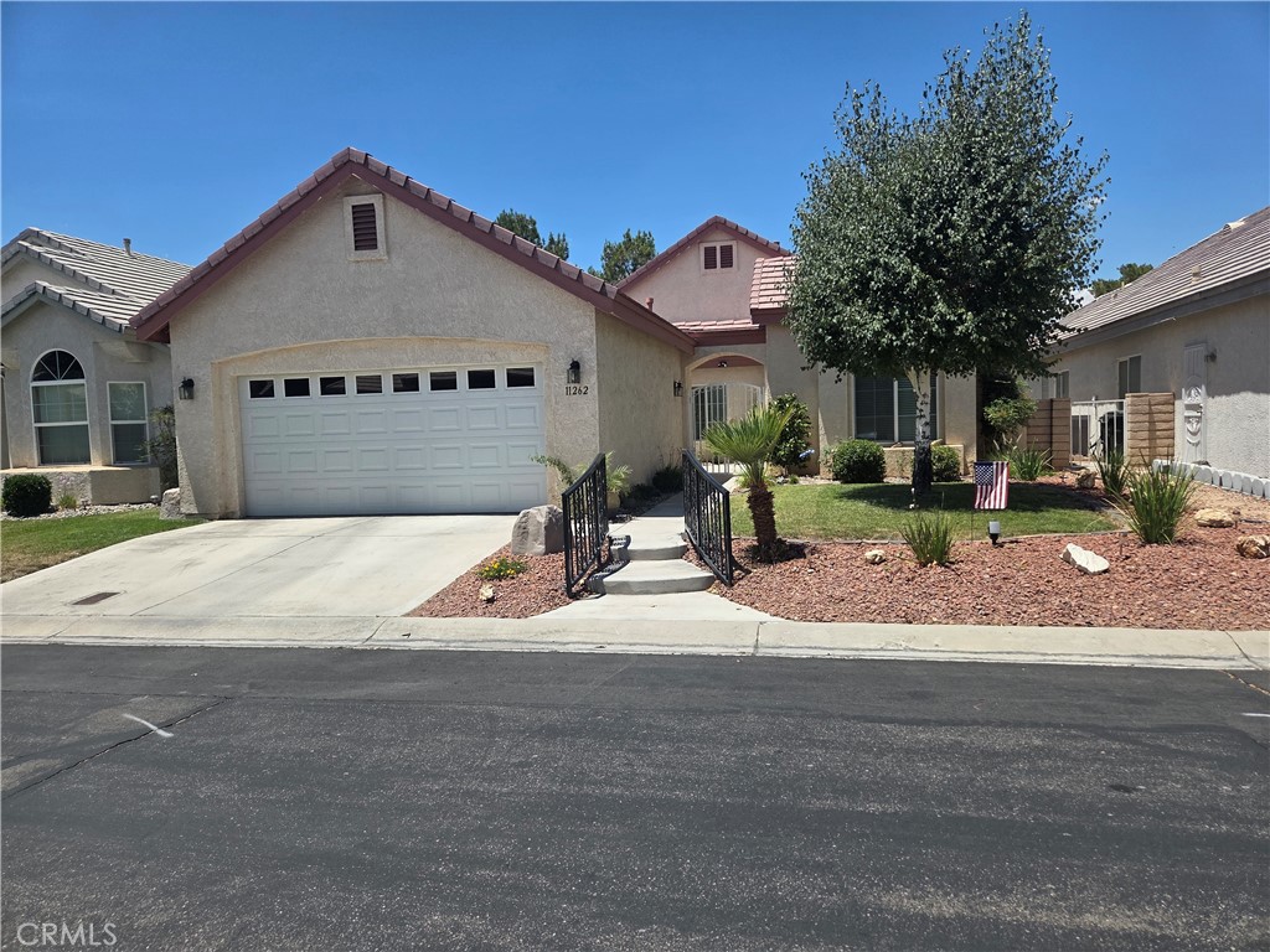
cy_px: 476
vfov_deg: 58.9
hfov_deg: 73.9
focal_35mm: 23
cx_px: 635
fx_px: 844
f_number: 1.8
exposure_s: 1/5545
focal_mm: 5.4
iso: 80
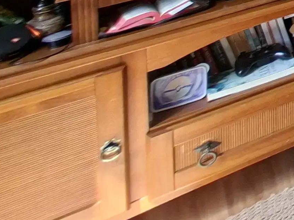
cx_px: 685
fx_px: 527
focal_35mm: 62
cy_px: -239
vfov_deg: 16.7
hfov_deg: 15.8
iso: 50
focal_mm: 1.74
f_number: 2.2
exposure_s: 1/40
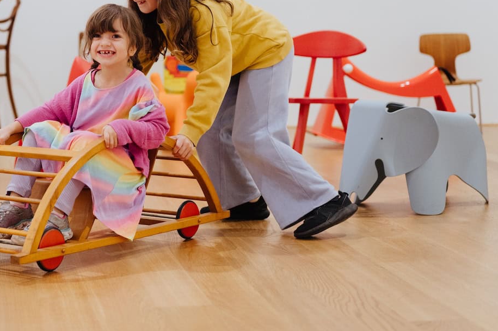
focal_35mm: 82
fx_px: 1134
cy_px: 90
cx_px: 109
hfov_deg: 24.4
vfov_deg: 16.6
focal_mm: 50
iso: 1600
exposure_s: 1/500
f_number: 2.2
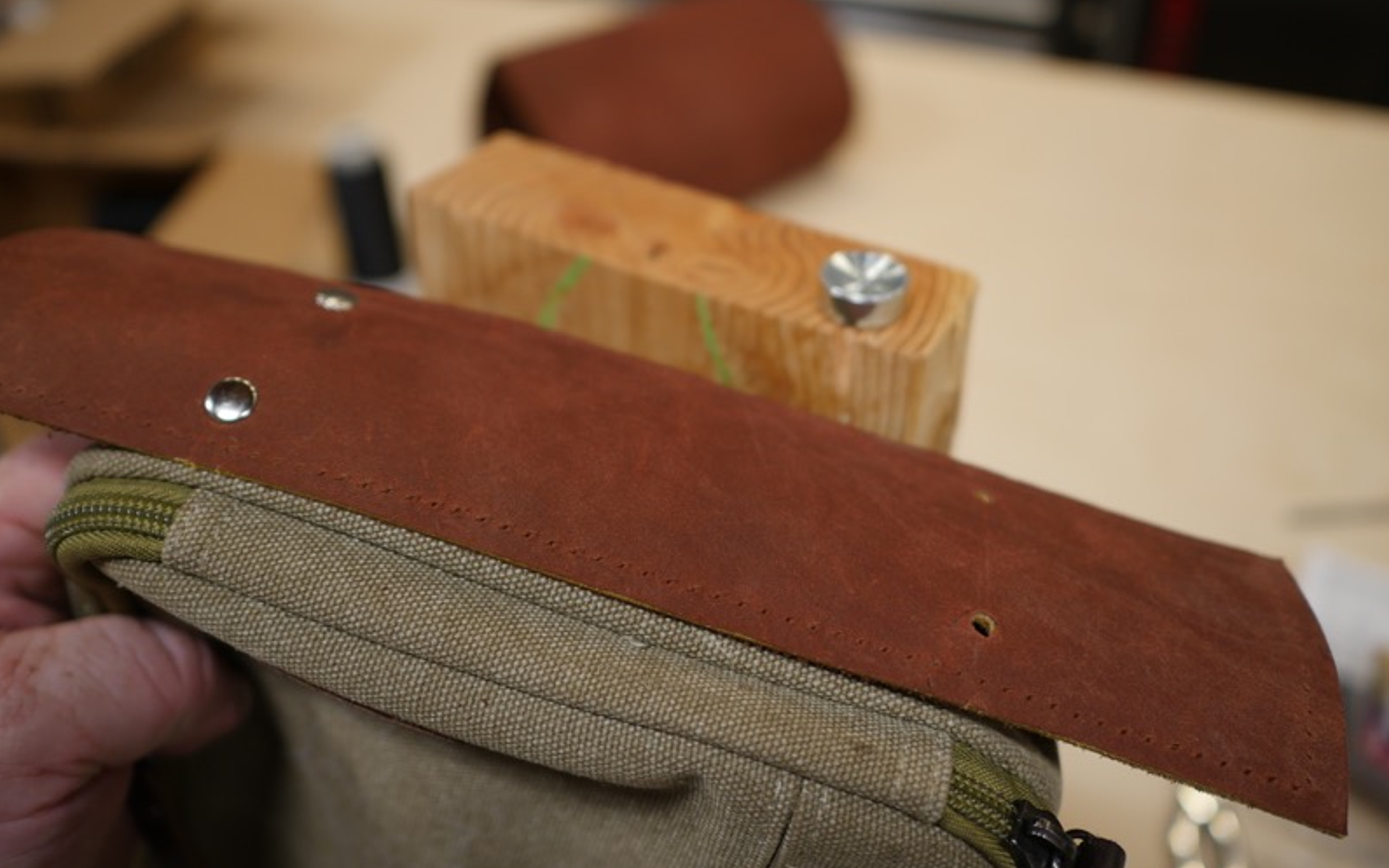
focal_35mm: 32
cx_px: 695
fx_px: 1211
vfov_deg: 39.4
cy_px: 381
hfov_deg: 59.7
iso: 200
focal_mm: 15
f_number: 1.7
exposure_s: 1/125
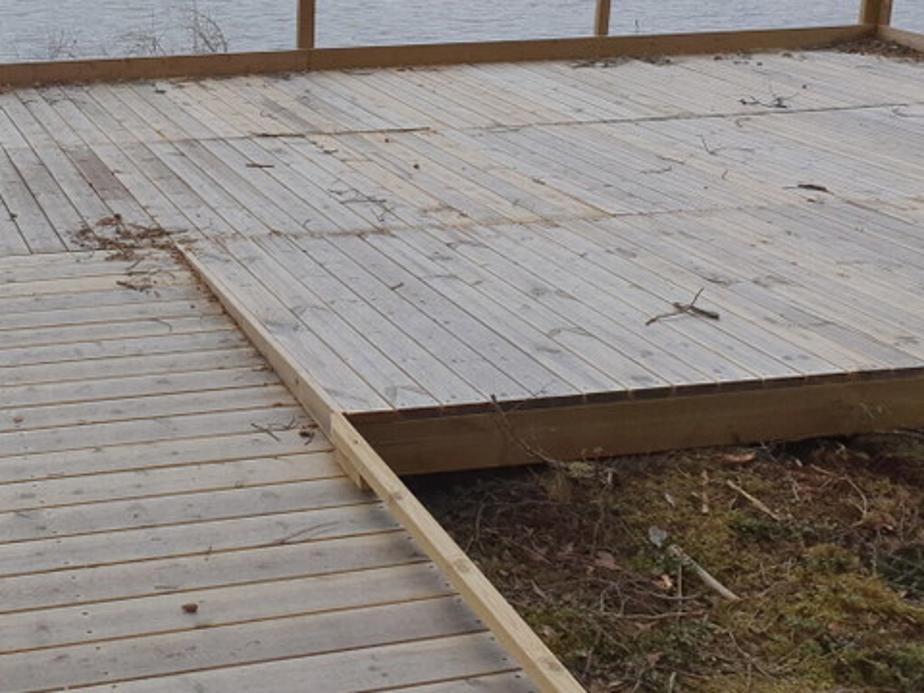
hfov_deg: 35.1
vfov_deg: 26.9
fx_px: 1388
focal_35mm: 52
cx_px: 123
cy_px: 46
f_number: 2.4
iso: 50
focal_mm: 4.32
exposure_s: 1/458
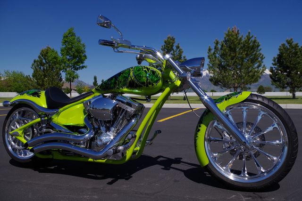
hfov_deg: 60.3
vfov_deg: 42.3
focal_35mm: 31
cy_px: 100
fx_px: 260
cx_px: 151
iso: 200
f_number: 9
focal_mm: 21.25
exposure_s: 1/800
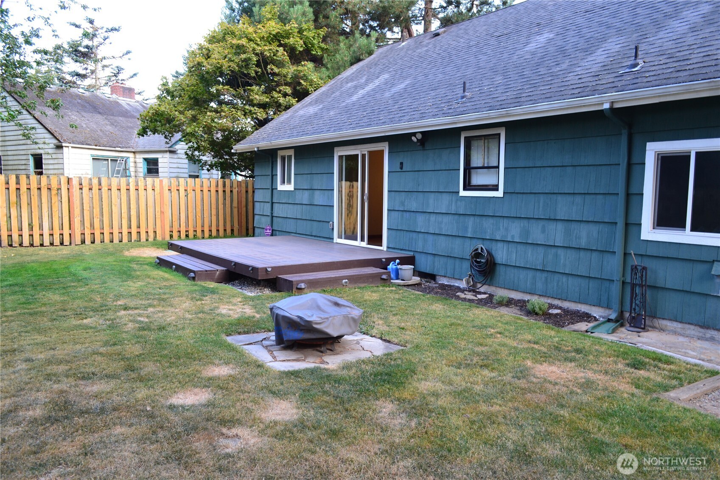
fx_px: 540
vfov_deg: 47.9
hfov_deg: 67.4
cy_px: 240
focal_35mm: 27
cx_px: 360
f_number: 7.1
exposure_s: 1/30
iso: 400
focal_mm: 18
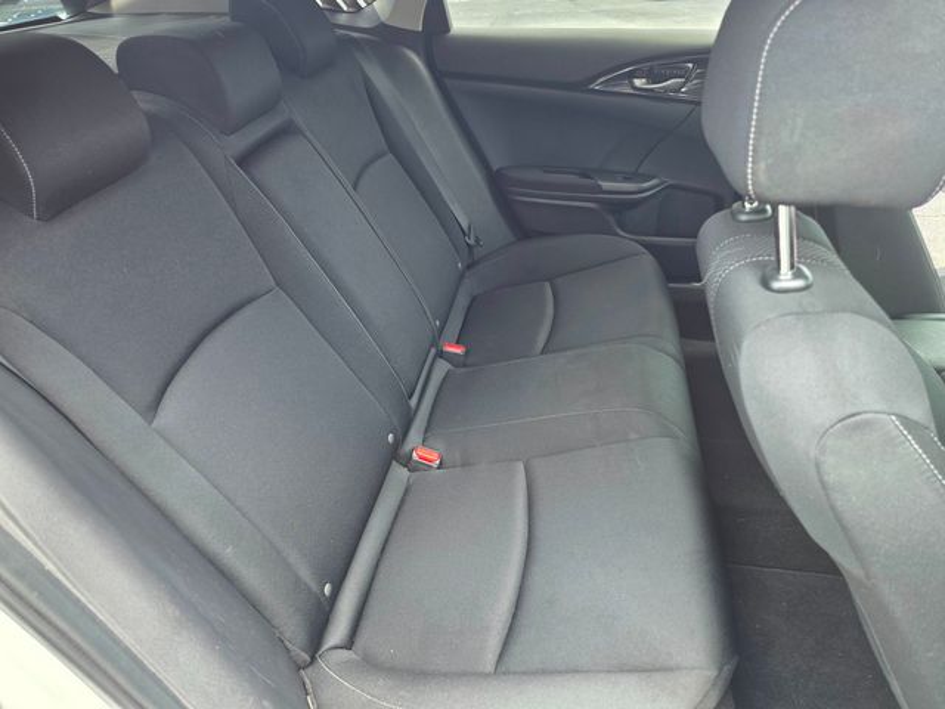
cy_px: 354
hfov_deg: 73.9
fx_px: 628
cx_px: 472
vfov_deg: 58.9
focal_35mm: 23
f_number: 1.7
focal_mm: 6.3
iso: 125
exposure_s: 1/180
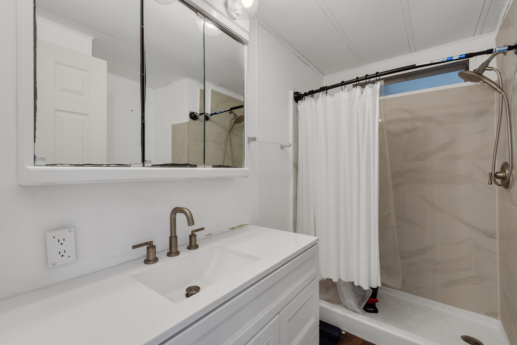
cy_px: 172
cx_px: 258
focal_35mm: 15
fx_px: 215
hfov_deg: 100.4
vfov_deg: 77.3
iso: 320
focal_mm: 10
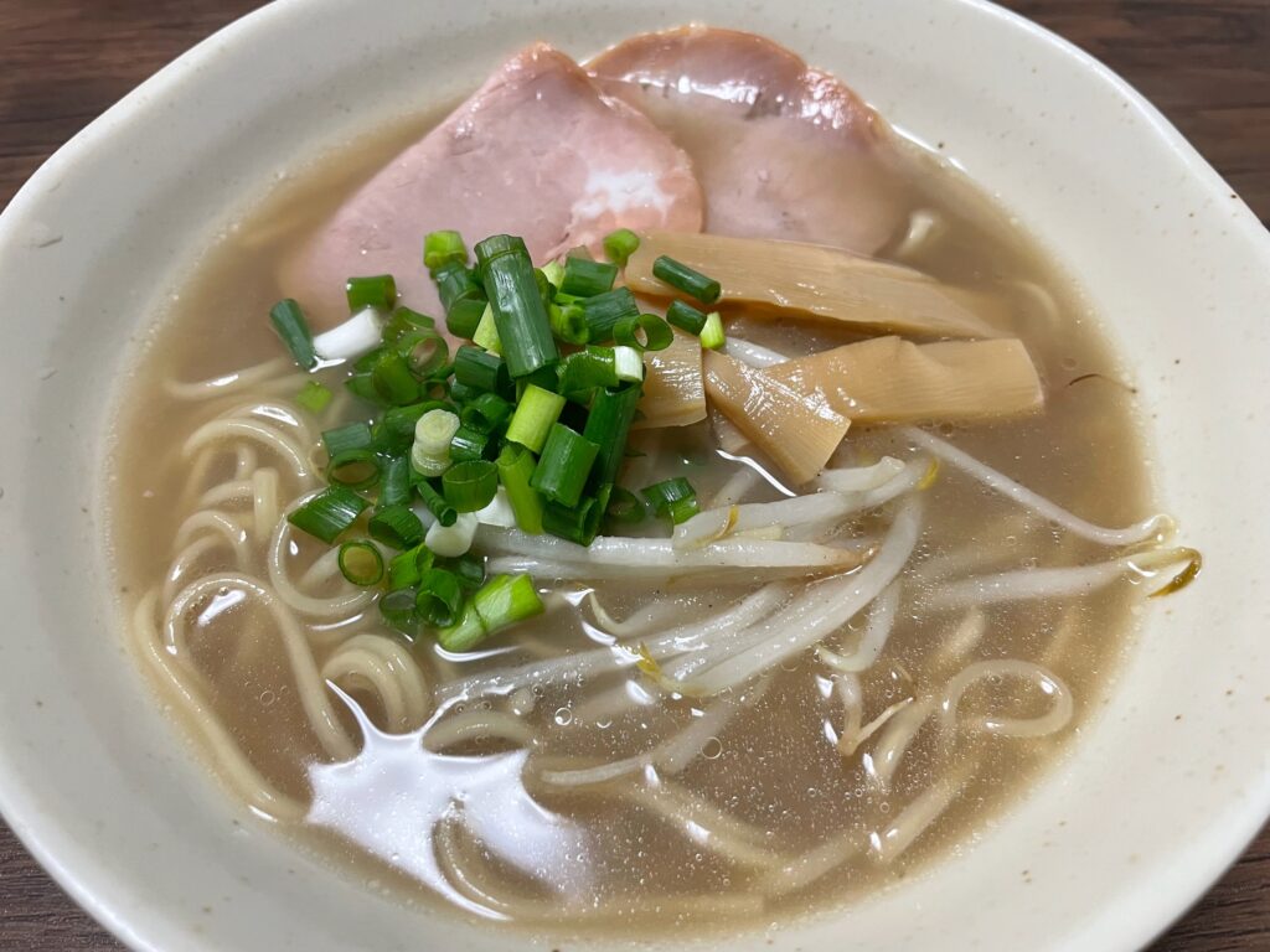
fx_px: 954
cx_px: 635
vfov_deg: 53.1
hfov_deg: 67.3
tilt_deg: -56.8
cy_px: 476
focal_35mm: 26
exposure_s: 1/66
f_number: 1.6
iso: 125
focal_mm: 4.2
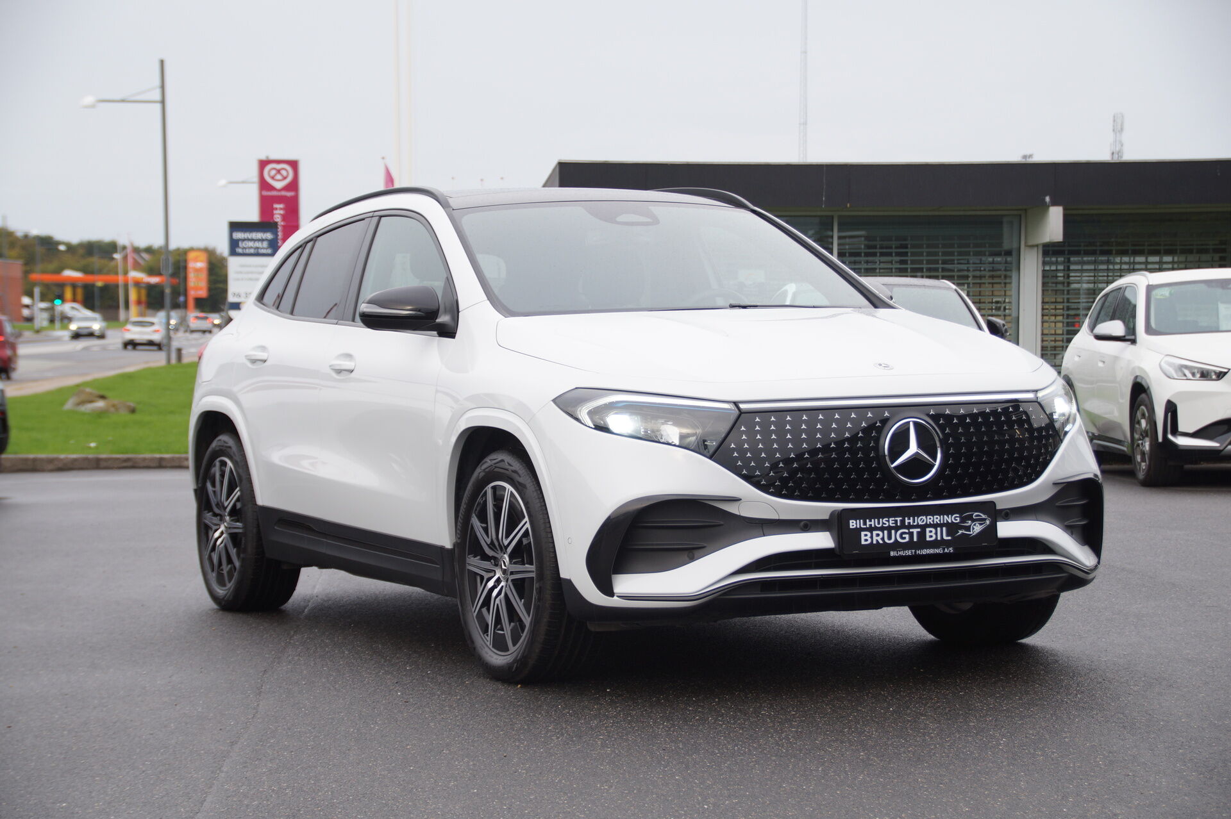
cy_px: 410
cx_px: 616
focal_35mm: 82
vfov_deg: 16.5
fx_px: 2819
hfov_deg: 24.6
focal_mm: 55
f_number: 5
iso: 125
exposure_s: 1/100
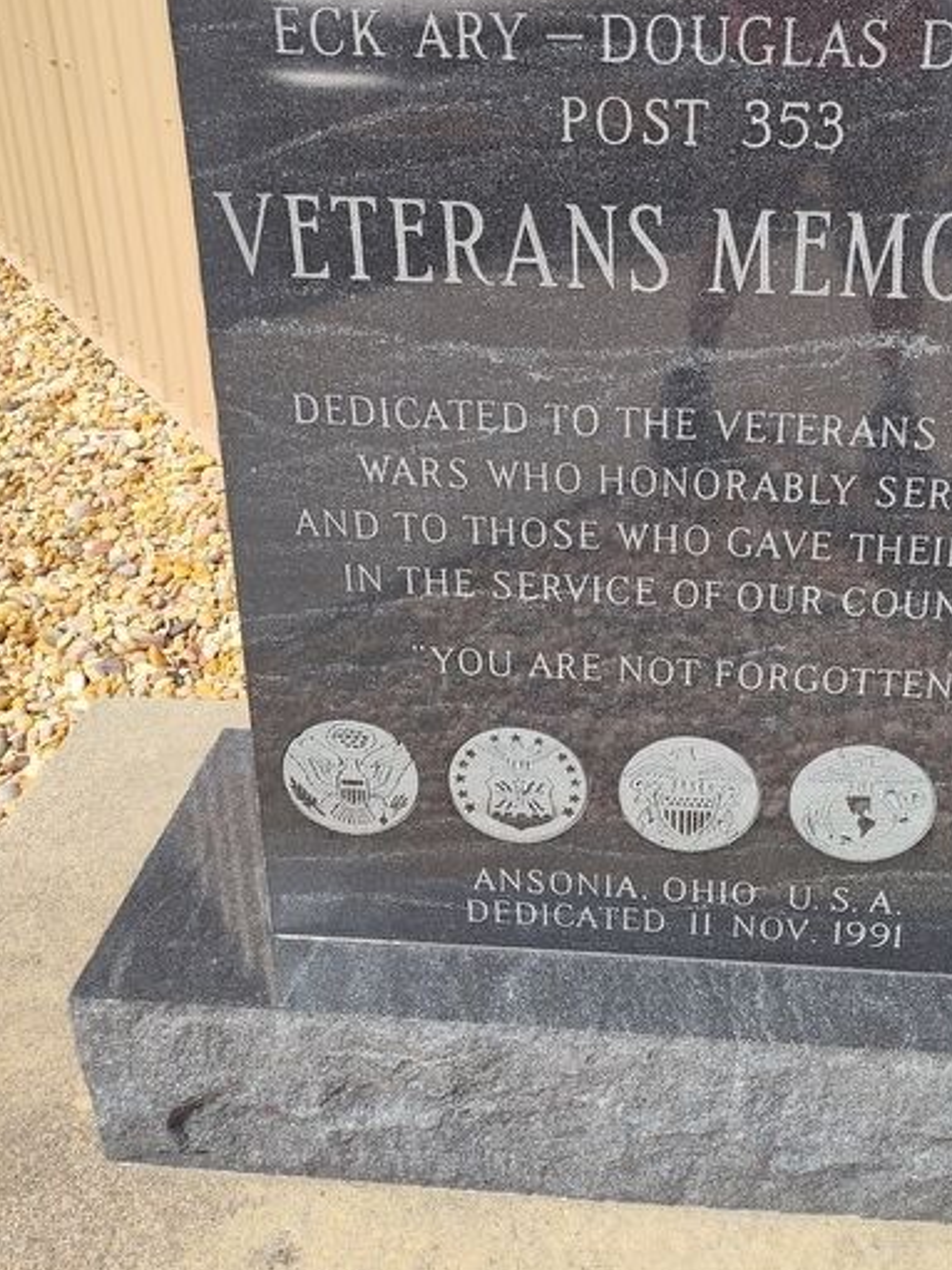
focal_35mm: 36
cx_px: 651
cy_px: 375
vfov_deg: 50.0
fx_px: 1321
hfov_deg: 39.1
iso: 100
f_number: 1.8
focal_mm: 5.56
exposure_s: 1/1774
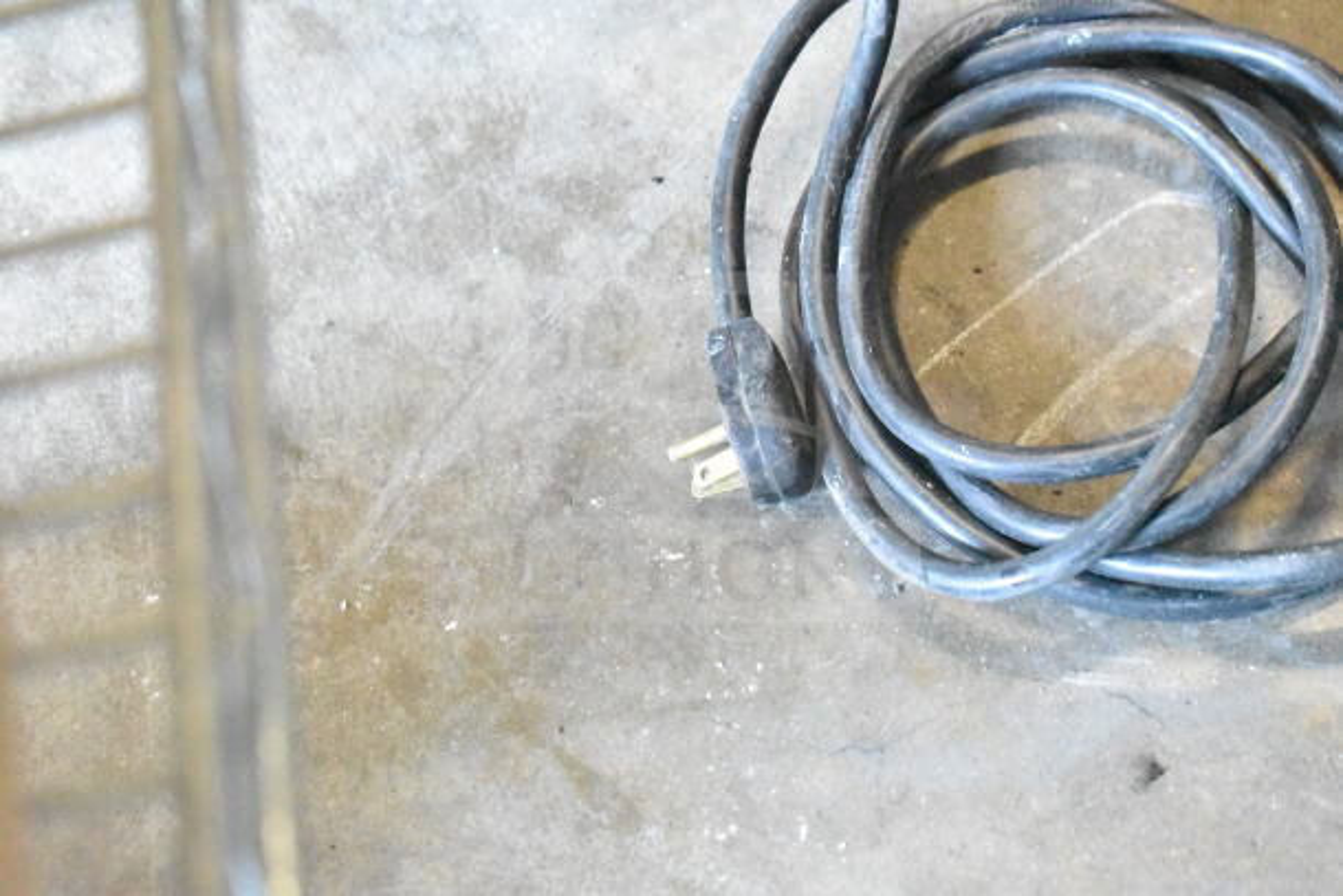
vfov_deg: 16.6
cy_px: 448
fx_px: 3078
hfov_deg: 24.6
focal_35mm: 82
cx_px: 672
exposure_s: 1/80
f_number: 5.6
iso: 25600
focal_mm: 55
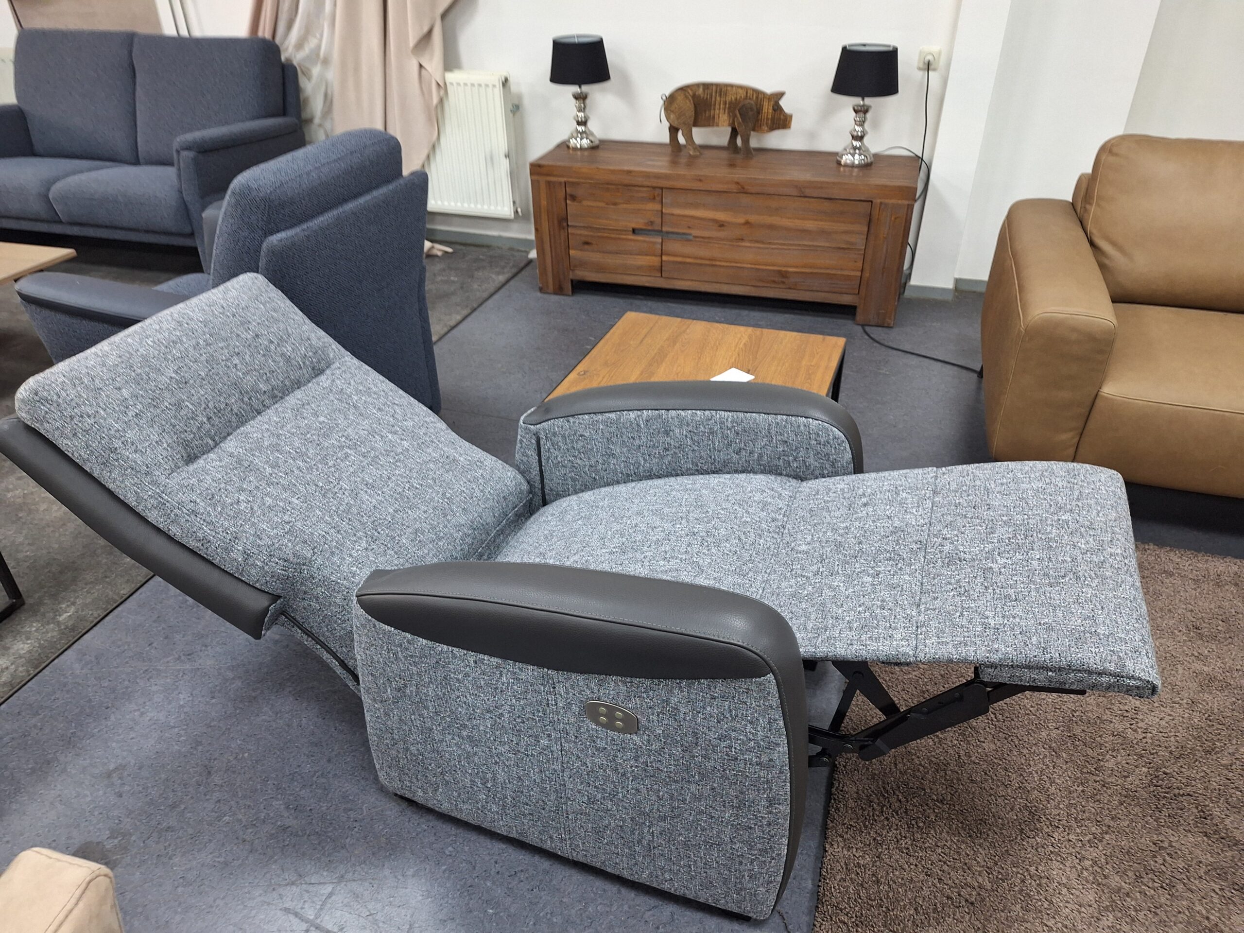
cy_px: 466
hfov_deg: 73.9
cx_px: 622
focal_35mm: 23
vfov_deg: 58.9
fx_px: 827
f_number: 1.8
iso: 160
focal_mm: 5.54
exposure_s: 1/50
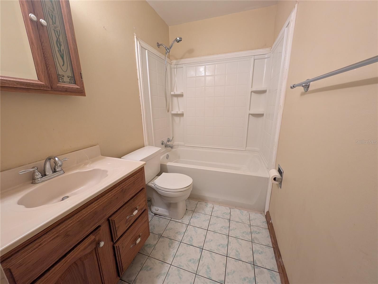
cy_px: 142
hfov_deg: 110.5
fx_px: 131
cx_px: 189
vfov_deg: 94.6
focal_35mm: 12
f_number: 1.95
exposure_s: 1/40
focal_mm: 2.23
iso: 230
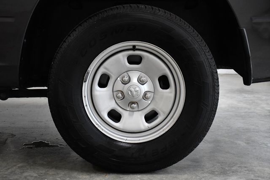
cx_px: 135
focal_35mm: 52
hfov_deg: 38.2
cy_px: 90
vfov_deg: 26.0
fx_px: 390
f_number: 4.2
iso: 2500
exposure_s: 1/1250
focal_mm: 35
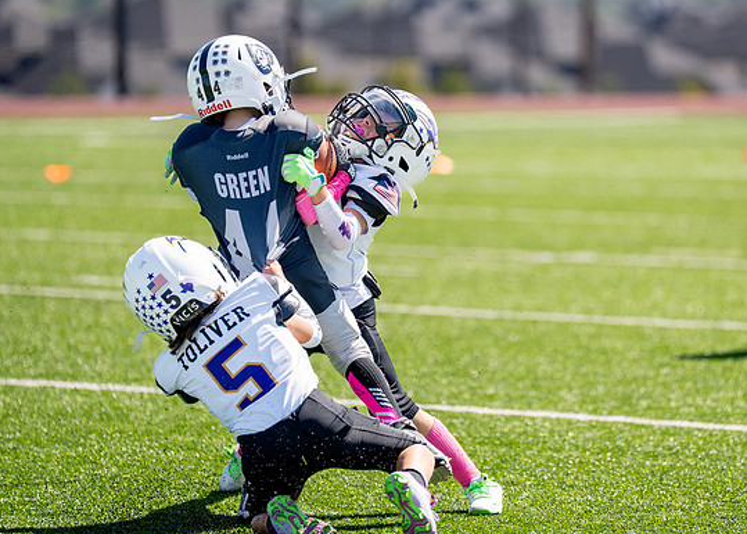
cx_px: 475
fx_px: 5686
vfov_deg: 5.4
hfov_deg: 7.5
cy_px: 238
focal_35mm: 268
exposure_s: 1/3200
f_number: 2.8
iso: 250
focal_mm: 200
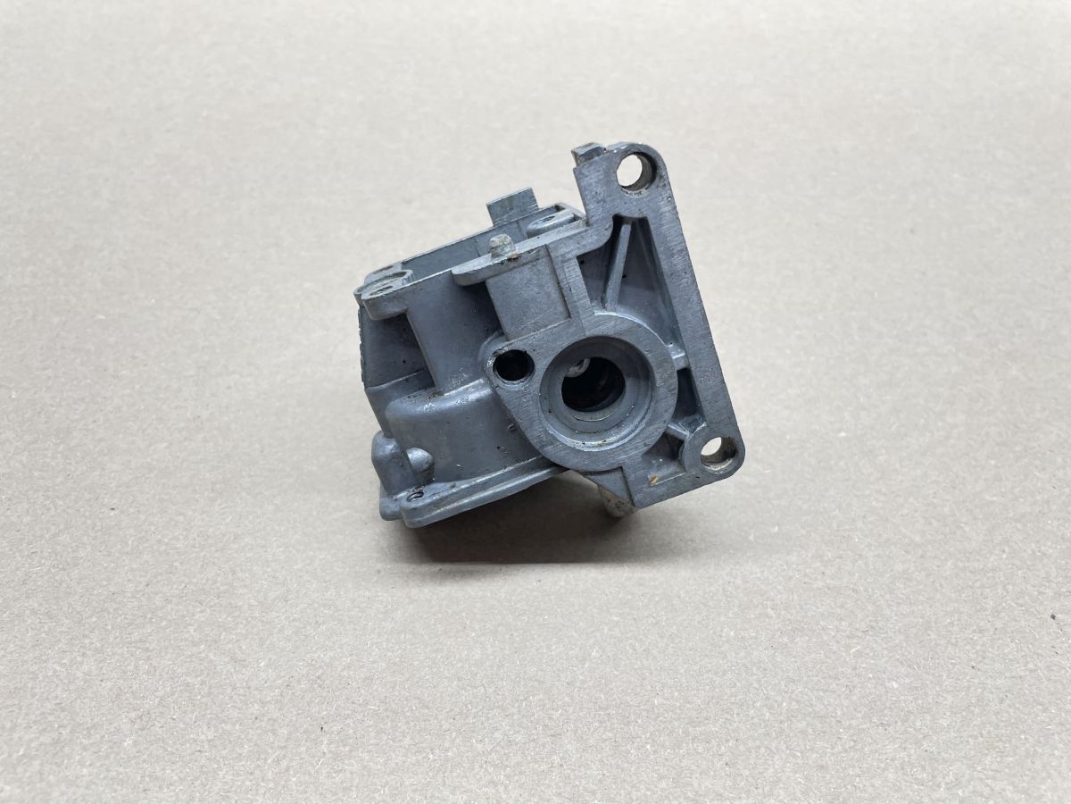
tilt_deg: -51.9
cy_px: 402
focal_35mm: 26
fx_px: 804
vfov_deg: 53.1
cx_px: 536
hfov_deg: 67.3
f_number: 1.6
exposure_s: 1/100
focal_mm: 4.2
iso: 80
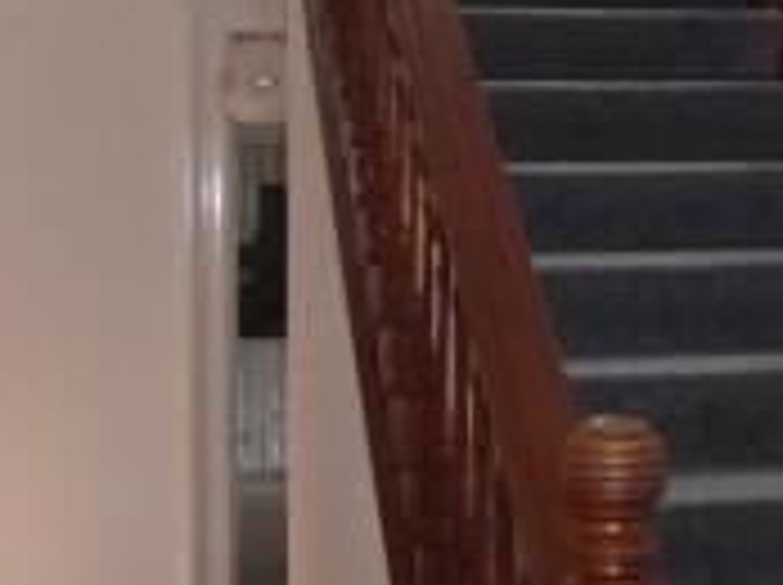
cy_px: 169
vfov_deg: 17.5
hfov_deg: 22.8
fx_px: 1897
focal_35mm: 84
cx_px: 691
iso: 800
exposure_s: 1/60
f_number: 3.3
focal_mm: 4.3
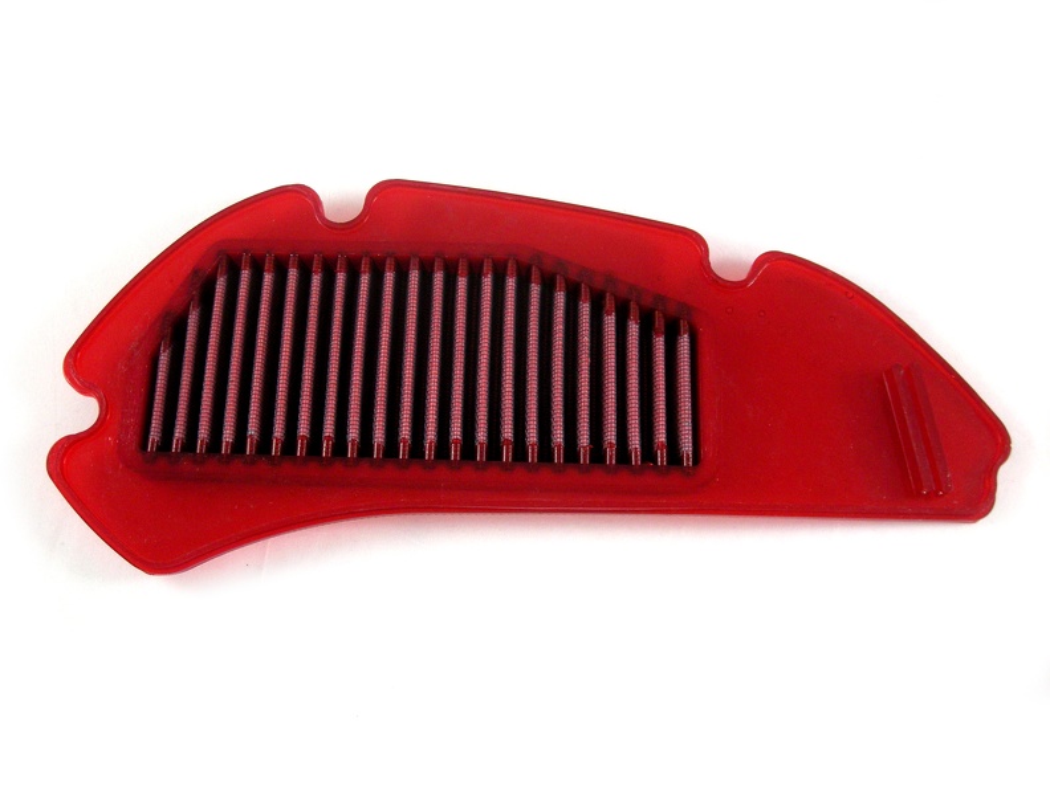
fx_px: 1062
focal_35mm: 35
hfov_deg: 52.6
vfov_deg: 40.7
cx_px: 525
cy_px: 394
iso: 163
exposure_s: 1/60.8
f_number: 2.8
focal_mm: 5.7
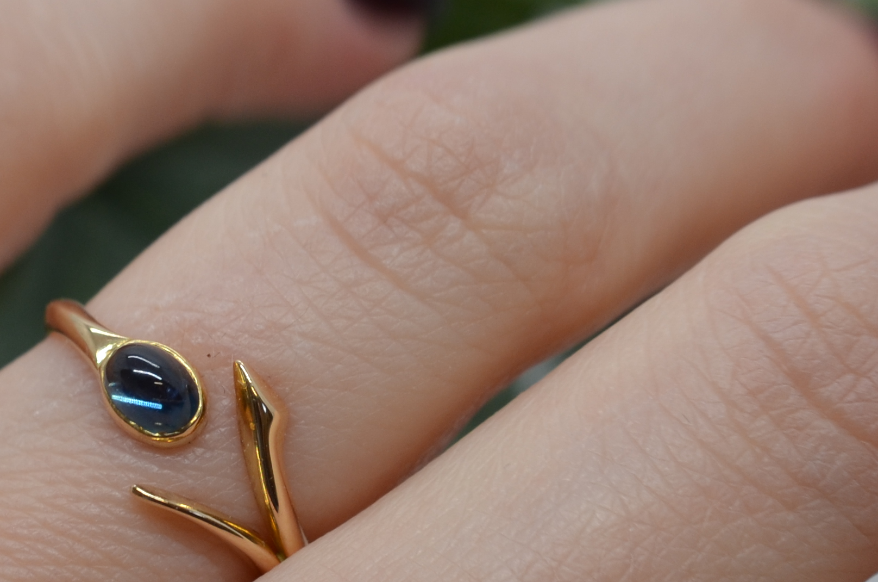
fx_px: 4453
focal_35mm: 183
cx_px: 200
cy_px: 418
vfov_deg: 7.5
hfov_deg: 11.2
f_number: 8
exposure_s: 1/60
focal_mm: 40
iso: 200
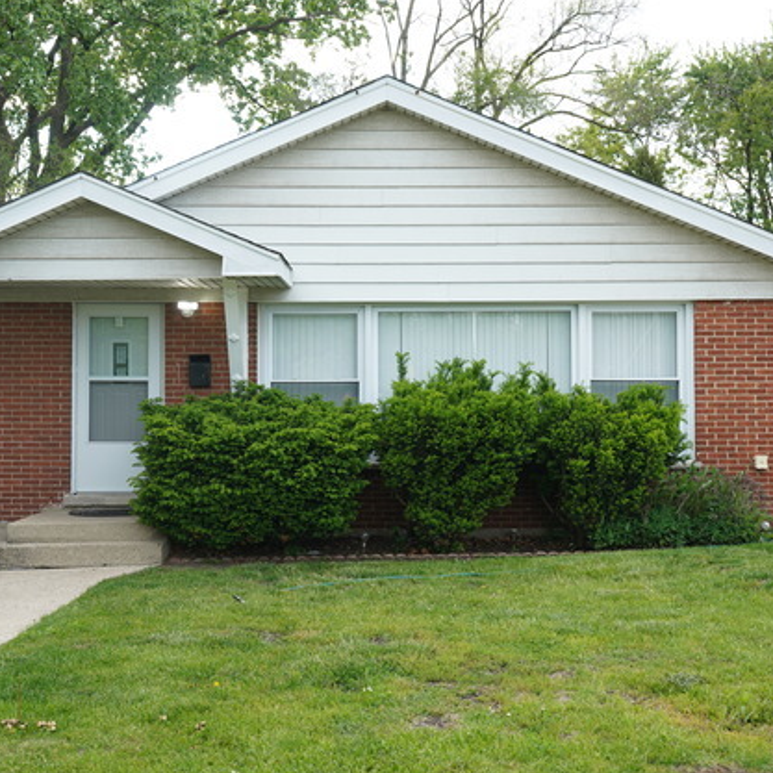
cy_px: 388
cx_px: 363
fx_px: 1187
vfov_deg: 36.1
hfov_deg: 36.0
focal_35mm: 47
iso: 100
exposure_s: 1/25
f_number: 8
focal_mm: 36
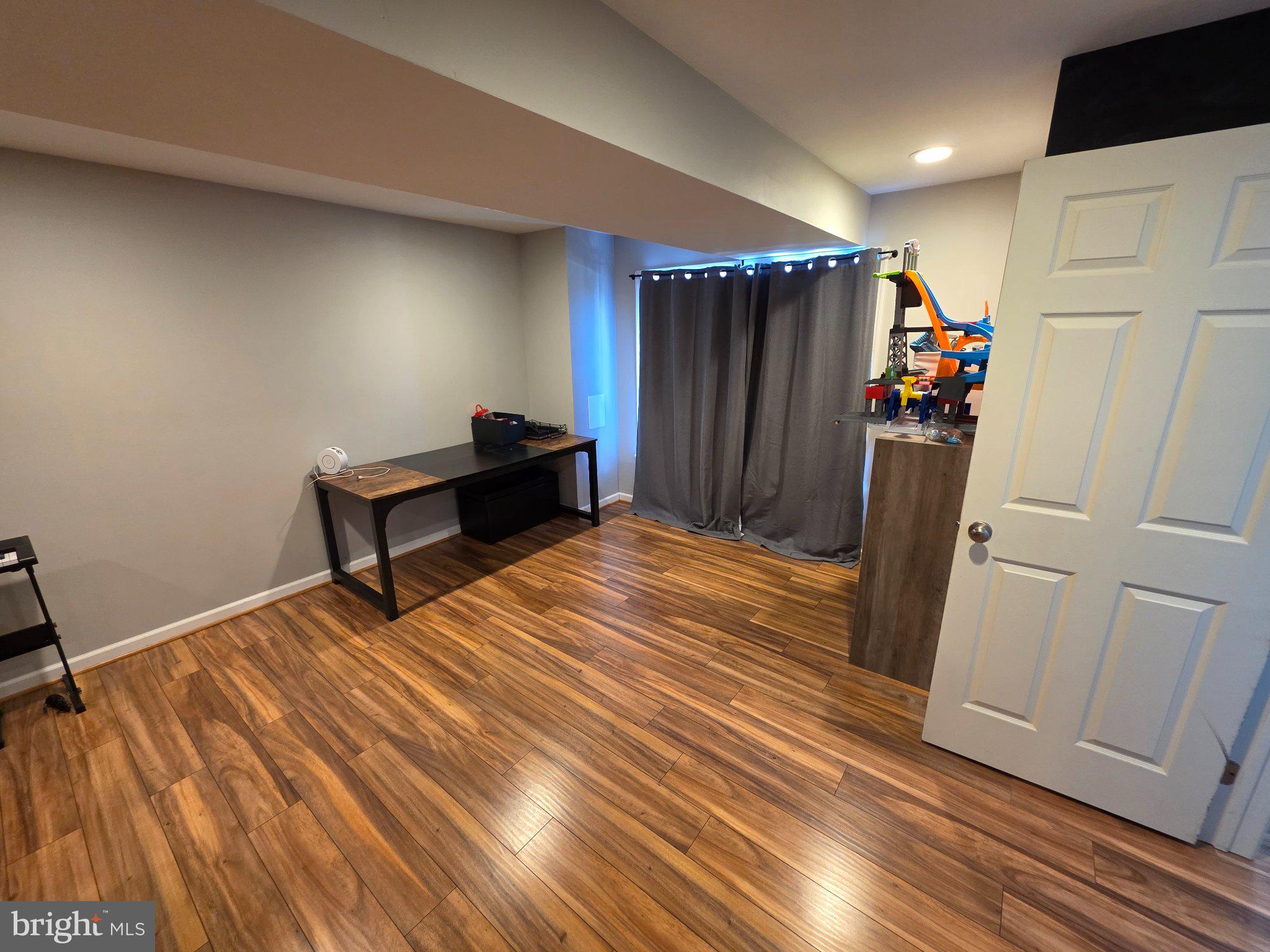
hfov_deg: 106.2
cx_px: 635
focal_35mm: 13
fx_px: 477
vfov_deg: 89.9
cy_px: 476
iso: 200
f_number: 1.9
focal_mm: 2.2
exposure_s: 1/60
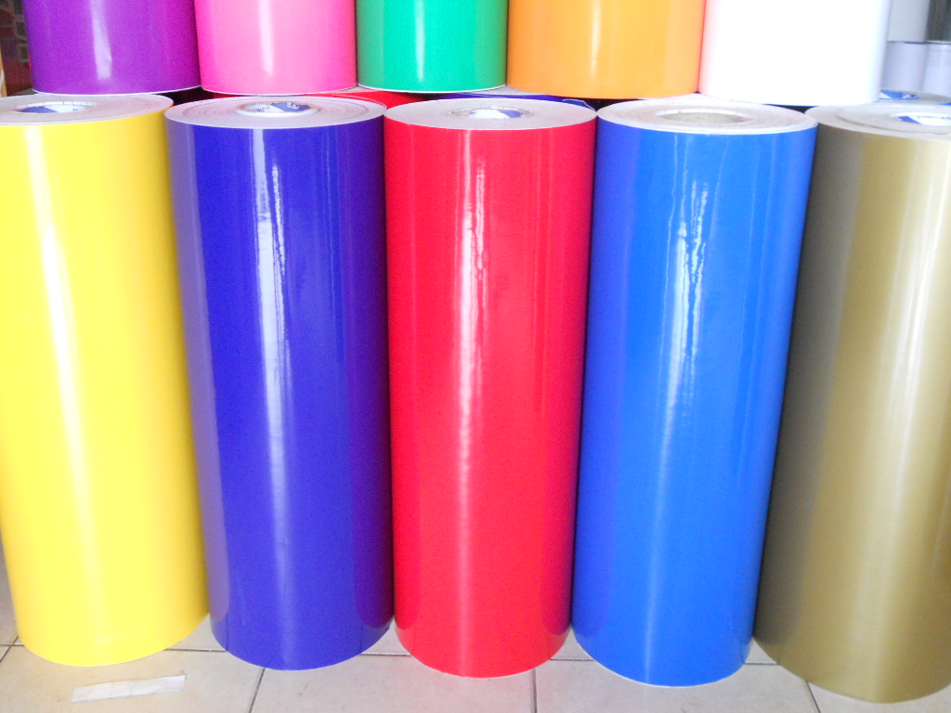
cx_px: 476
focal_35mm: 38
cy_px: 356
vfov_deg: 37.7
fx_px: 1044
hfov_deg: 49.0
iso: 400
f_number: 3.9
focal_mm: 6.9
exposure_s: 1/50
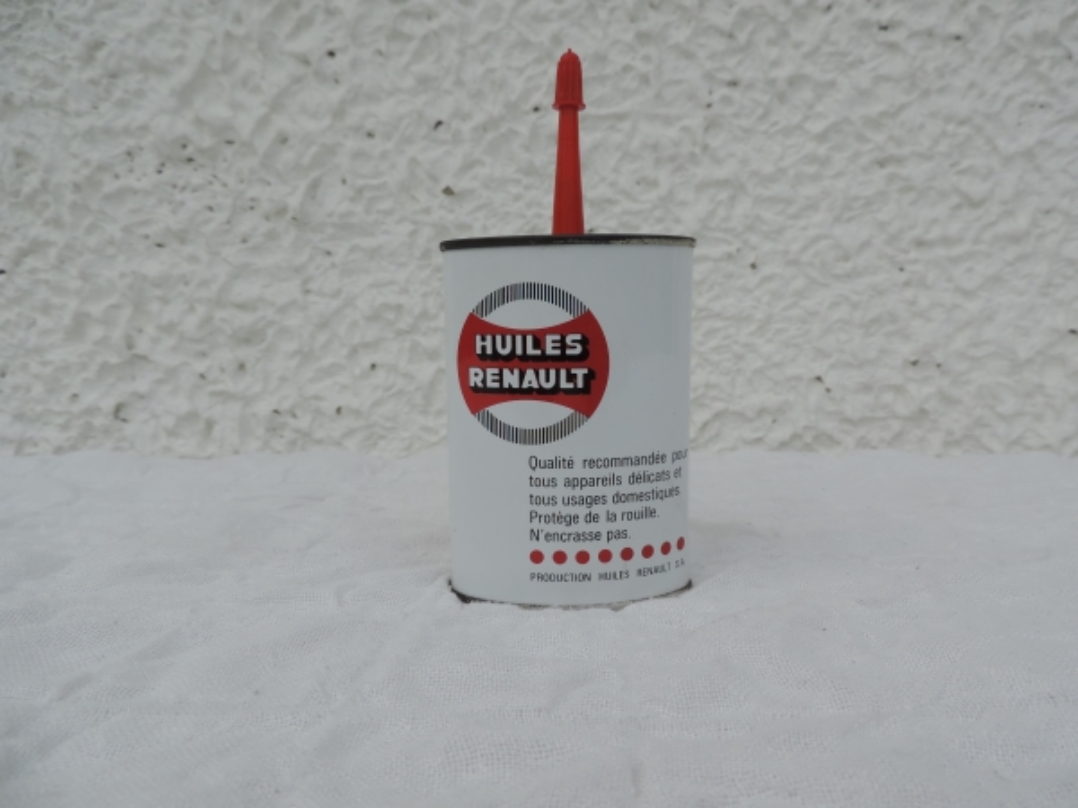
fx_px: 747
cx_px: 539
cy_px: 404
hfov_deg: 71.6
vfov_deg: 56.8
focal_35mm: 24
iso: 80
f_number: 3
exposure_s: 1/1600
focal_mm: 4.3
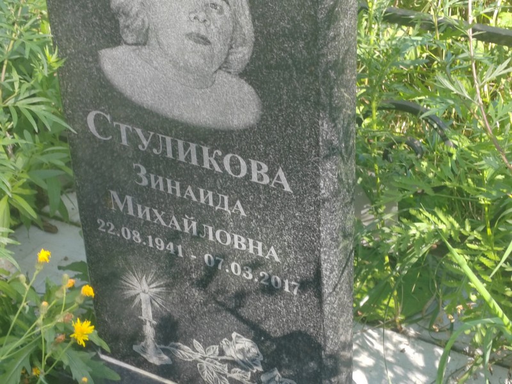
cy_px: 192
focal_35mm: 77
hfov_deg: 25.3
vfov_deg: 19.1
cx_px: 256
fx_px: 1139
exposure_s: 1/130
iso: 100
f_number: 1.9
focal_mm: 5.52
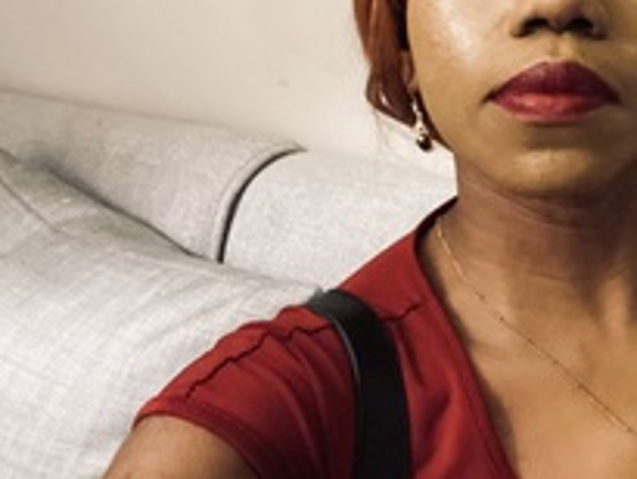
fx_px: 1031
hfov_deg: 30.4
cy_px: -5
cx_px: 718
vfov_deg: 24.8
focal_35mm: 56
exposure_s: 1/17
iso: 640
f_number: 2.2
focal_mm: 2.71
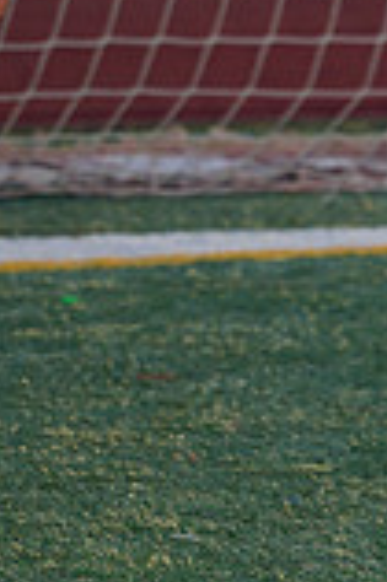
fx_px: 16272
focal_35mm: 1007
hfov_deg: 1.4
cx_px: -300
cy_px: -136
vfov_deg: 2.0
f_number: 8
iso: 100
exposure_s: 1/200
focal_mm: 274
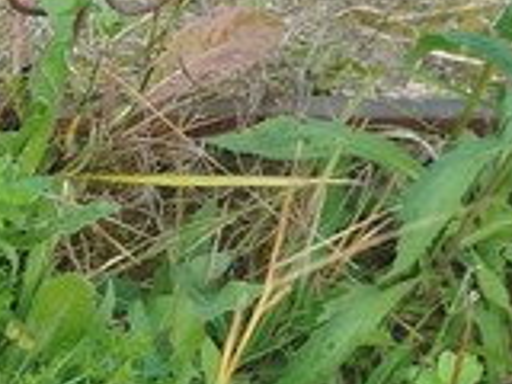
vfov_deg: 12.1
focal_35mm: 120
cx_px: -538
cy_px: 454
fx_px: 1775
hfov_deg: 13.7
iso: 50
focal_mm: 5.31
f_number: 1.7
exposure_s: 1/246
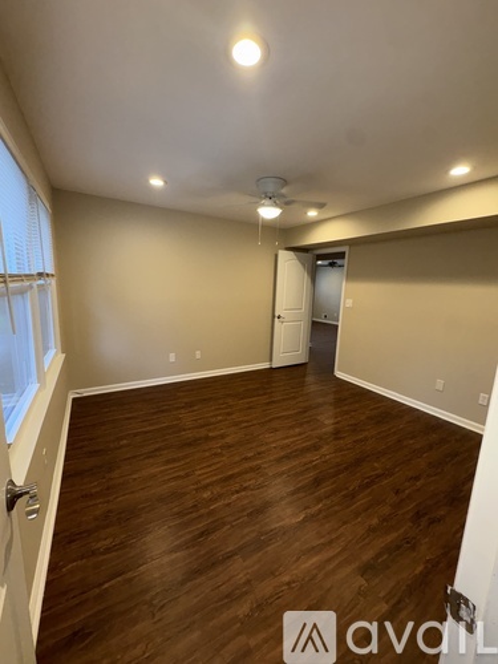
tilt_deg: -9.4
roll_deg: -2.2
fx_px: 269
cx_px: 249
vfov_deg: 102.1
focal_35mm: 14
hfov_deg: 85.7
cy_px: 332
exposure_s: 1/60
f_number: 2.2
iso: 125
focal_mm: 2.22
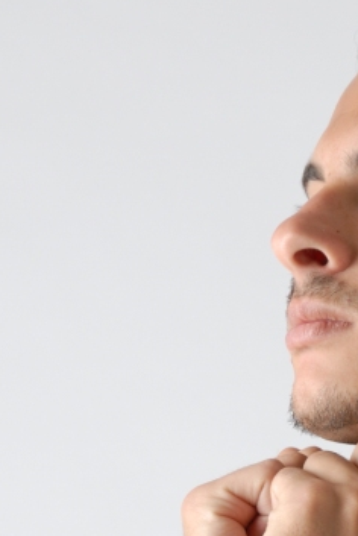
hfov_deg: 2.8
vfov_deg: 4.2
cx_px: 348
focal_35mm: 487
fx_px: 7250
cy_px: 633
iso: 125
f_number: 13
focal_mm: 112
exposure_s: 1/125
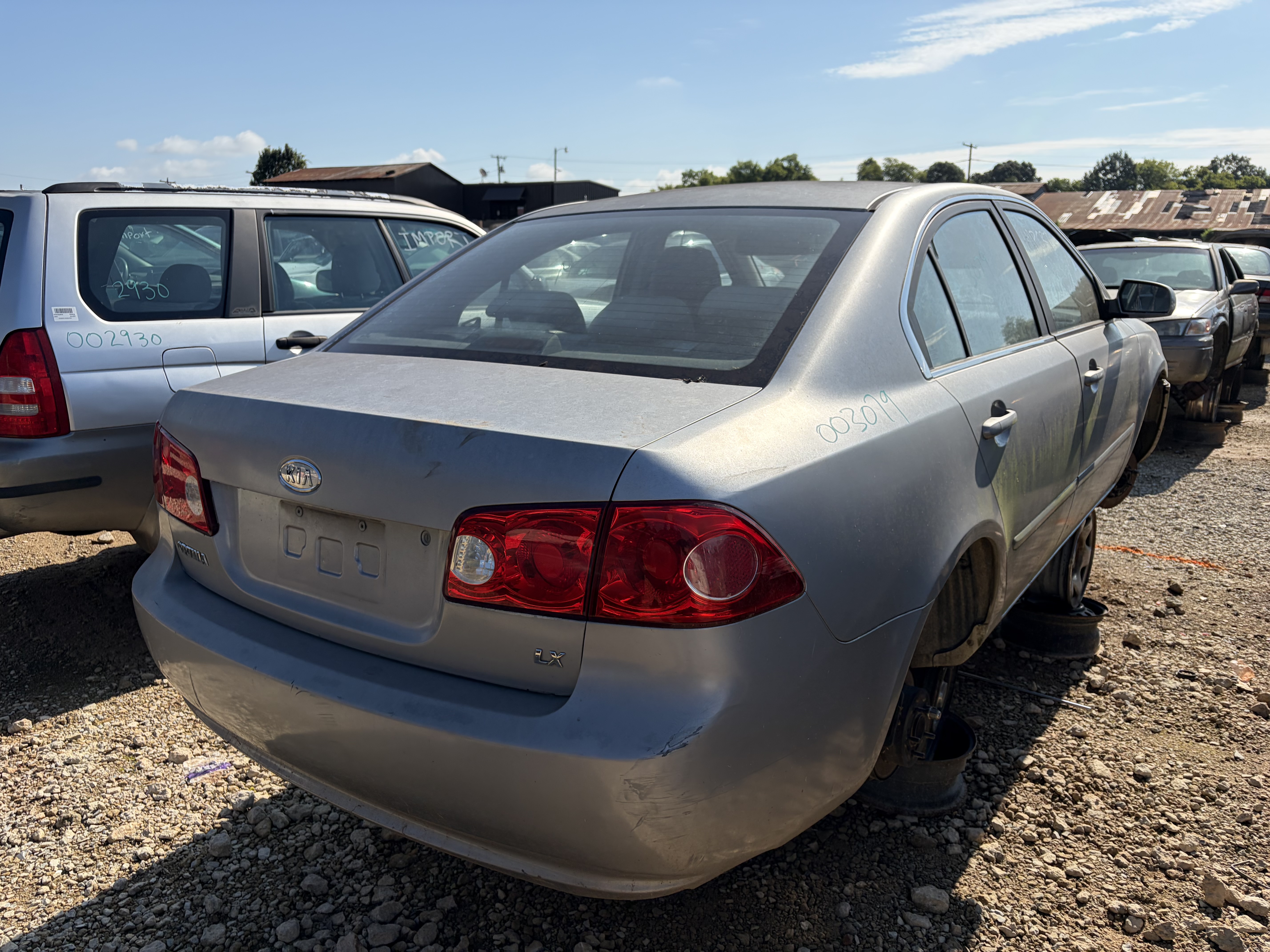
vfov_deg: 53.1
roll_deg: -1.6
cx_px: 635
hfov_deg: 67.3
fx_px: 954
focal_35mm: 26
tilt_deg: -12.0
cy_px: 476
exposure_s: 1/4065
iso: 50
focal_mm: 5.96
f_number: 1.6
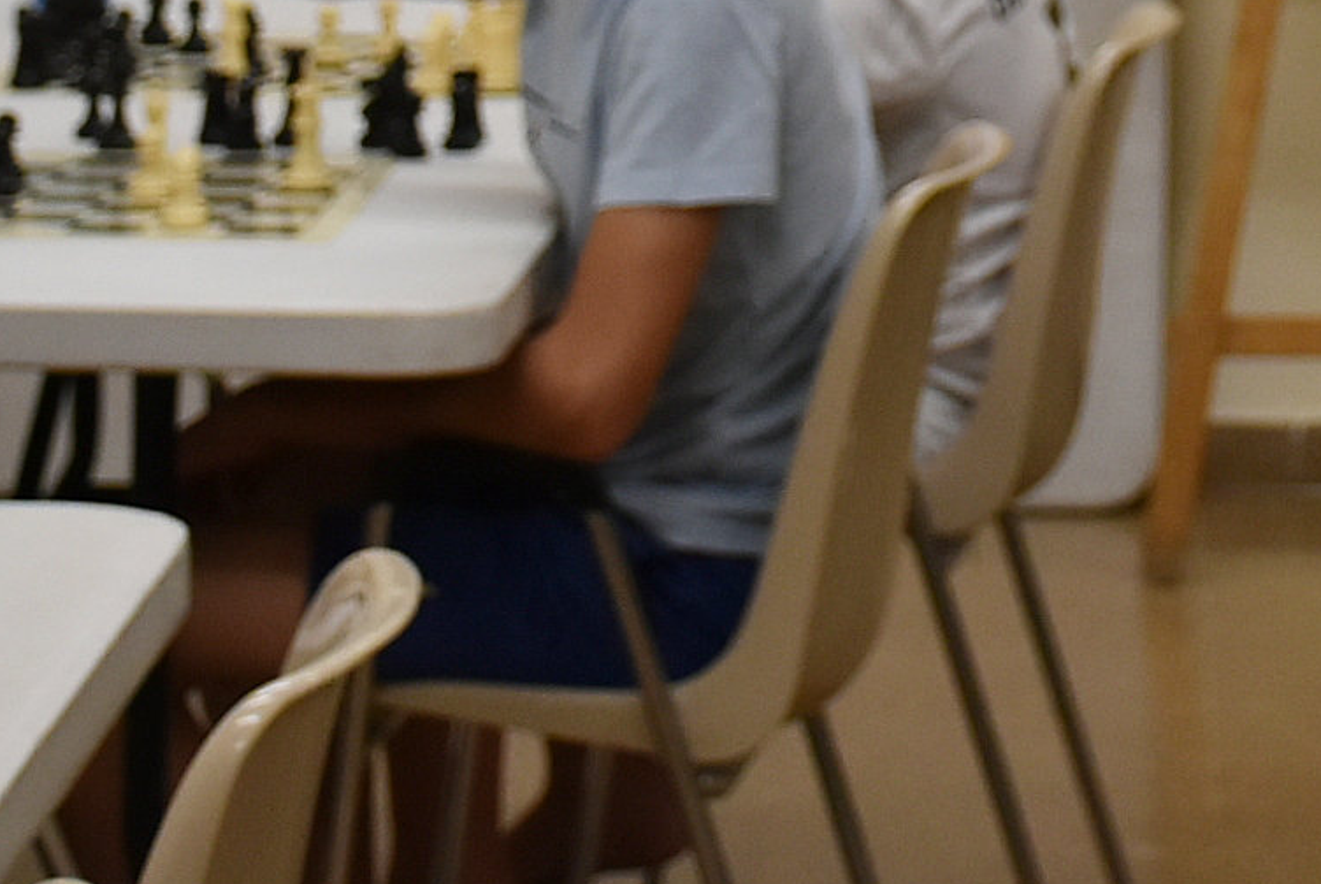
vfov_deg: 7.5
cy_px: -457
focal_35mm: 179
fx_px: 6575
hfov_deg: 11.3
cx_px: 1541
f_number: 4
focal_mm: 30
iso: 800
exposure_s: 1/125
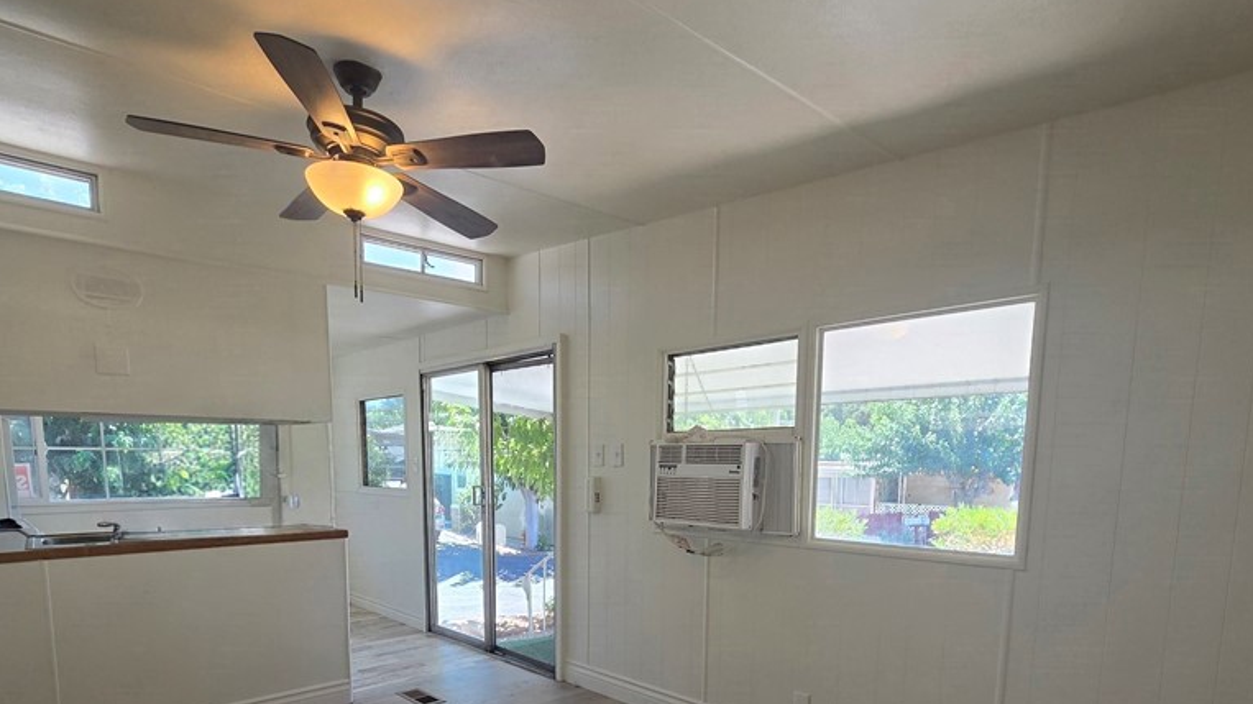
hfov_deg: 89.4
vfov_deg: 54.6
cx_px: 576
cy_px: 556
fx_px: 631
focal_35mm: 19
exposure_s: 1/120
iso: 50
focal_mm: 2.2
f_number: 2.2
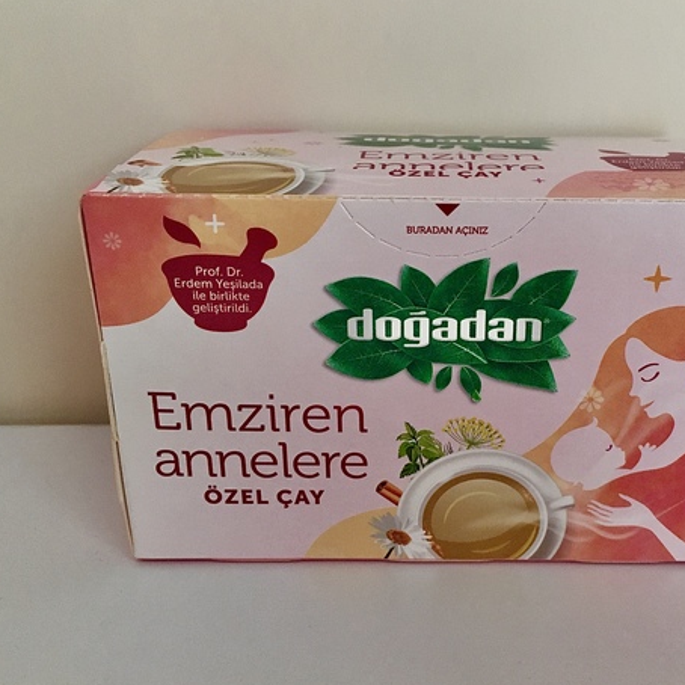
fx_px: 873
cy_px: 349
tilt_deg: -21.1
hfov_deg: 42.3
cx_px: 453
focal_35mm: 39
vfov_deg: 42.8
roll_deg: -2.2
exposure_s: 1/33
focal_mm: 4.15
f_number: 2.2
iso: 200
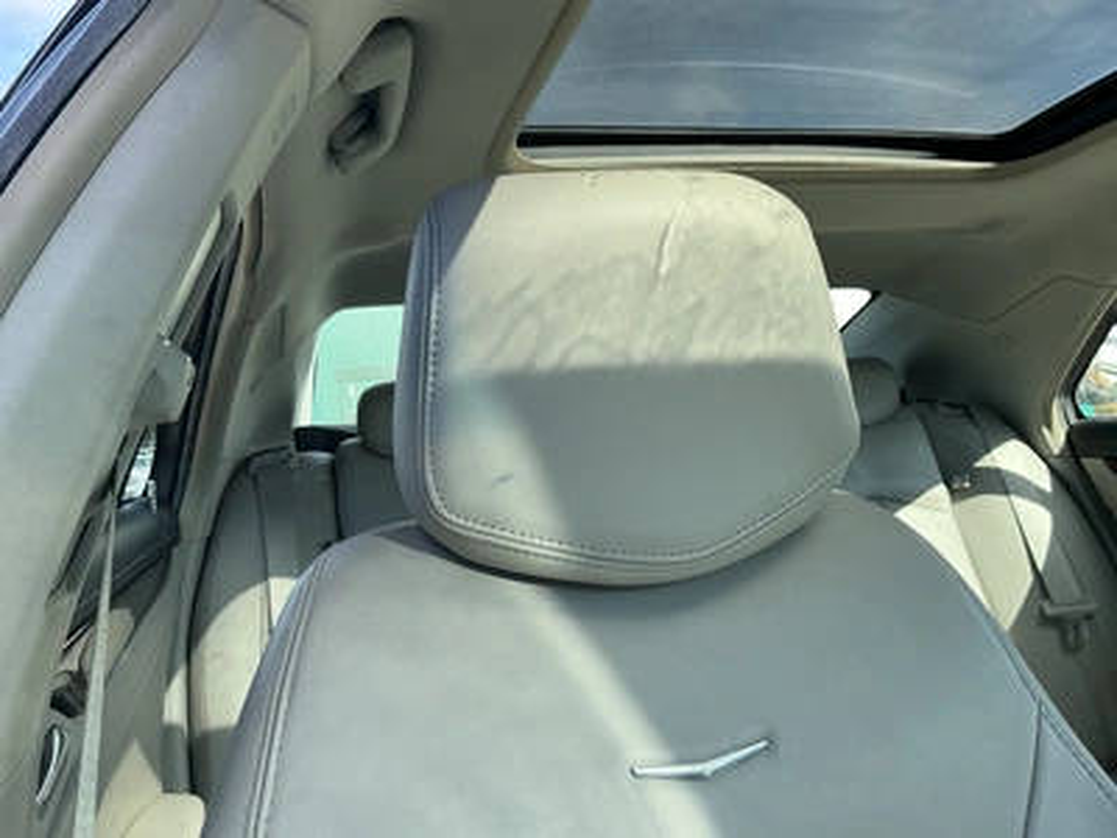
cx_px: 558
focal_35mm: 28
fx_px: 904
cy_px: 419
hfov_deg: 63.4
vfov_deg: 49.7
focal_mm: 3
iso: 25
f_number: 1.8
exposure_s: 1/272
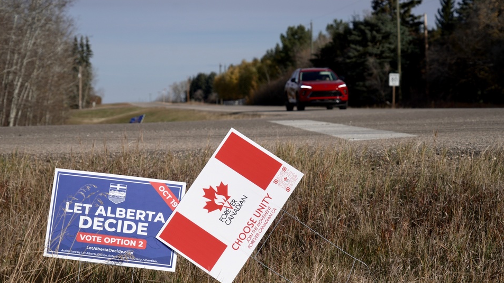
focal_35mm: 84
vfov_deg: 14.4
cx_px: 245
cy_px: 171
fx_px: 1123
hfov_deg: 25.3
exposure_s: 1/2000
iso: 160
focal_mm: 78
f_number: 6.3
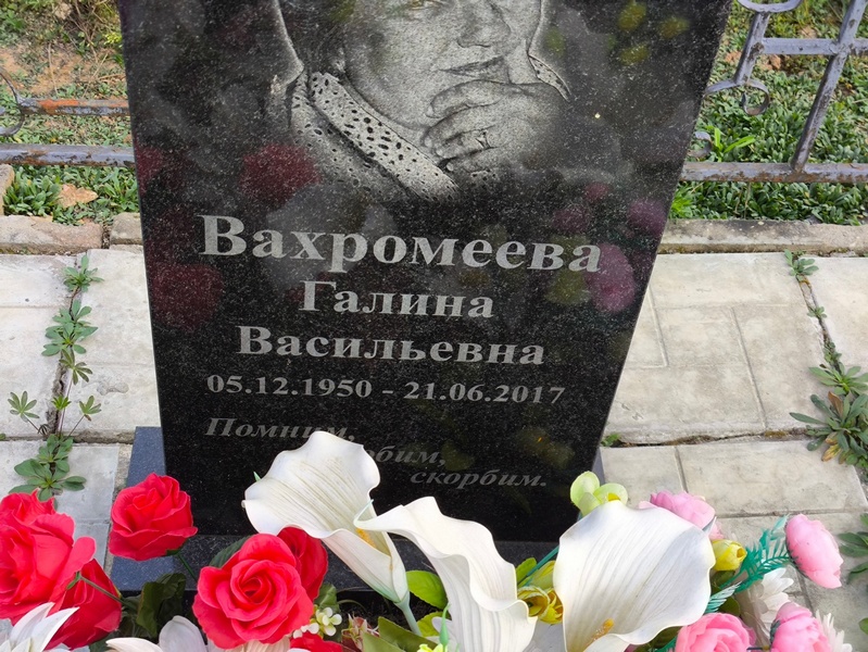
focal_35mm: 50
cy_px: 326
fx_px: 1254
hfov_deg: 38.2
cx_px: 434
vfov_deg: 29.1
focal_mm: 4.71
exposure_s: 1/277
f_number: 1.7
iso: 50
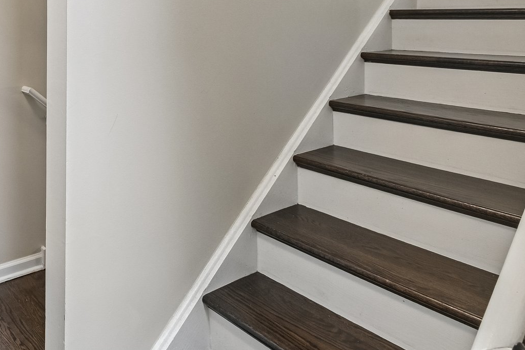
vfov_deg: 39.4
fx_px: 438
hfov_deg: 55.7
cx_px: 77
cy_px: 15
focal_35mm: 30
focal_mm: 10
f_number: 8
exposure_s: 1/8
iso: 400
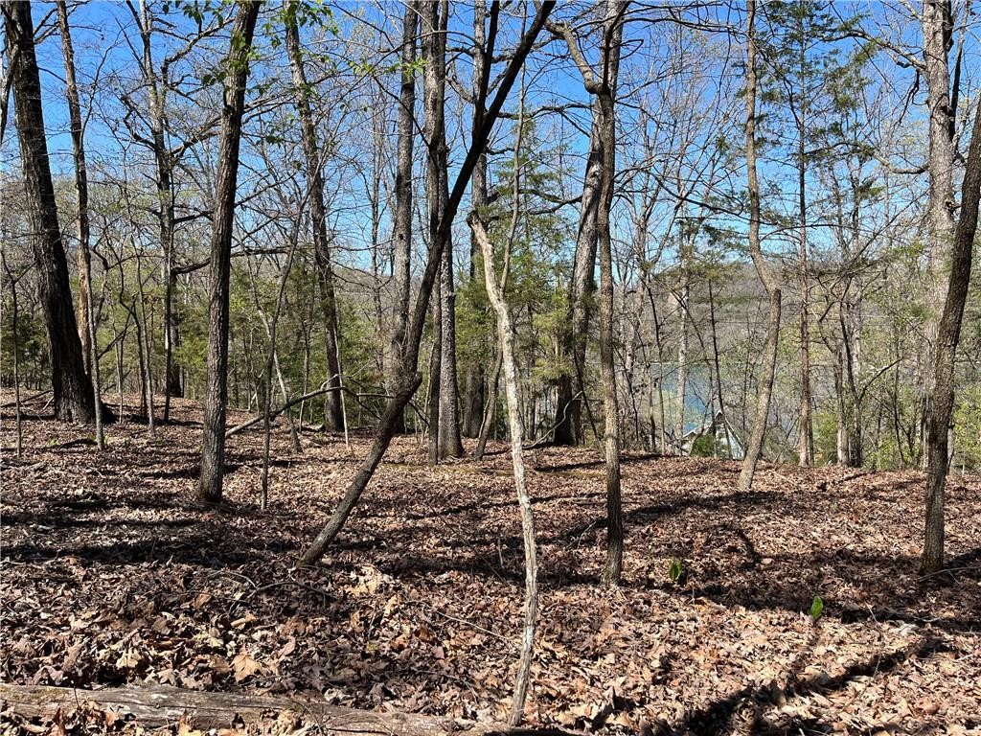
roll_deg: +2.4
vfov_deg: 53.1
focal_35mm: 26
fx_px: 737
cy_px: 368
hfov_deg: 67.3
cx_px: 490
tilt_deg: -3.1
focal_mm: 5.1
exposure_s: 1/1497
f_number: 1.6
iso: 50
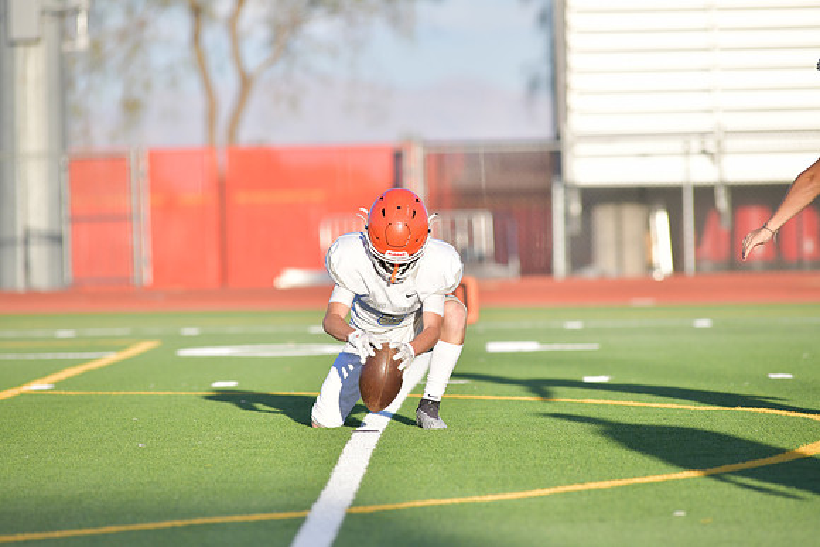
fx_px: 6835
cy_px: 274
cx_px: 410
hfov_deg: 6.9
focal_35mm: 300
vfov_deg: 4.6
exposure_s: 1/3200
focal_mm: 300
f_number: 5
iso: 560
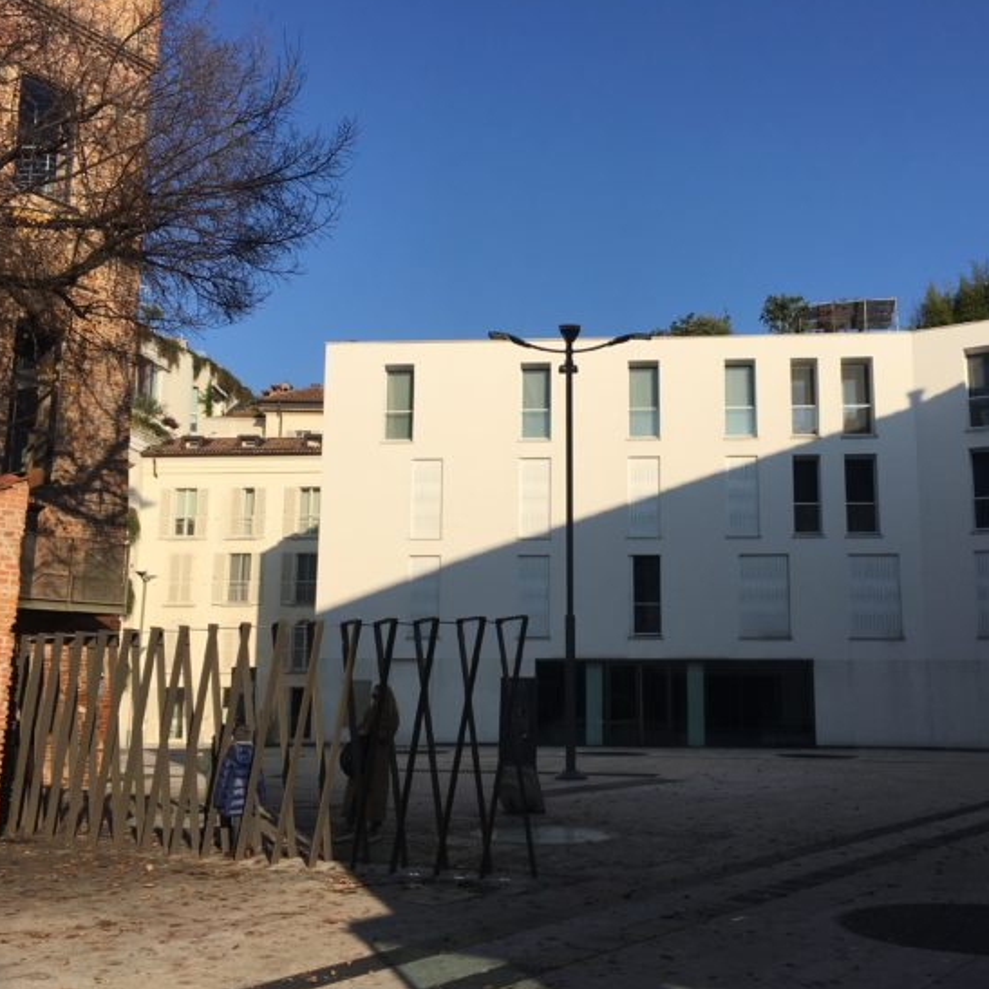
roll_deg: -0.8
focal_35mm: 36
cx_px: 541
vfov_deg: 46.0
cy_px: 499
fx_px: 1164
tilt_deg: +7.6
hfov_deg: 46.0
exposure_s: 1/3077
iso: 25
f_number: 2.2
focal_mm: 4.15
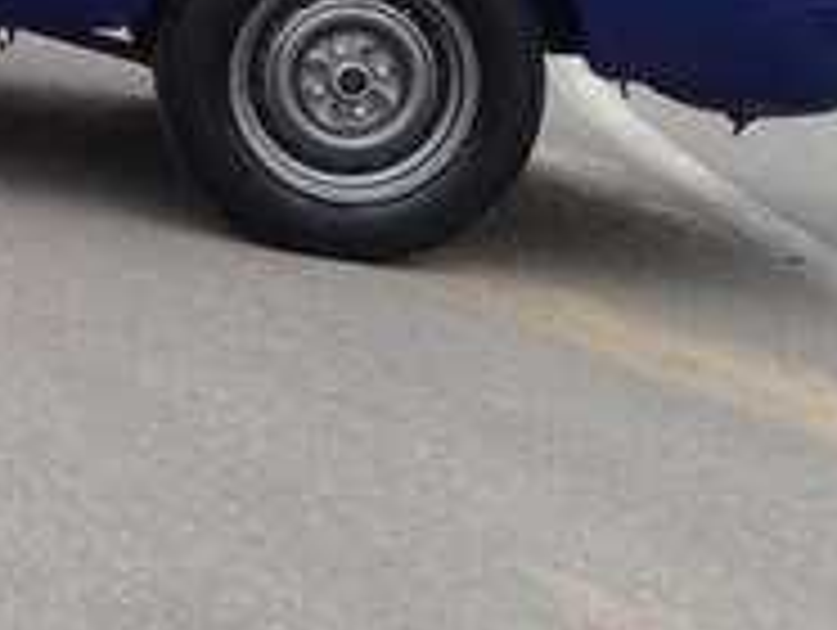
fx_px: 2663
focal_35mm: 110
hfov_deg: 16.9
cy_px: -119
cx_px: -230
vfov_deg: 13.1
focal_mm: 3.3
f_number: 2.2
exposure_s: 1/50
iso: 64
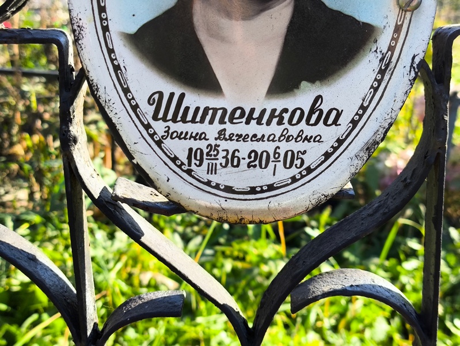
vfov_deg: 29.1
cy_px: 173
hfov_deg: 38.2
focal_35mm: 50
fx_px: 665
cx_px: 230
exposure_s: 1/240
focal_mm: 4.71
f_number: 1.7
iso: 50
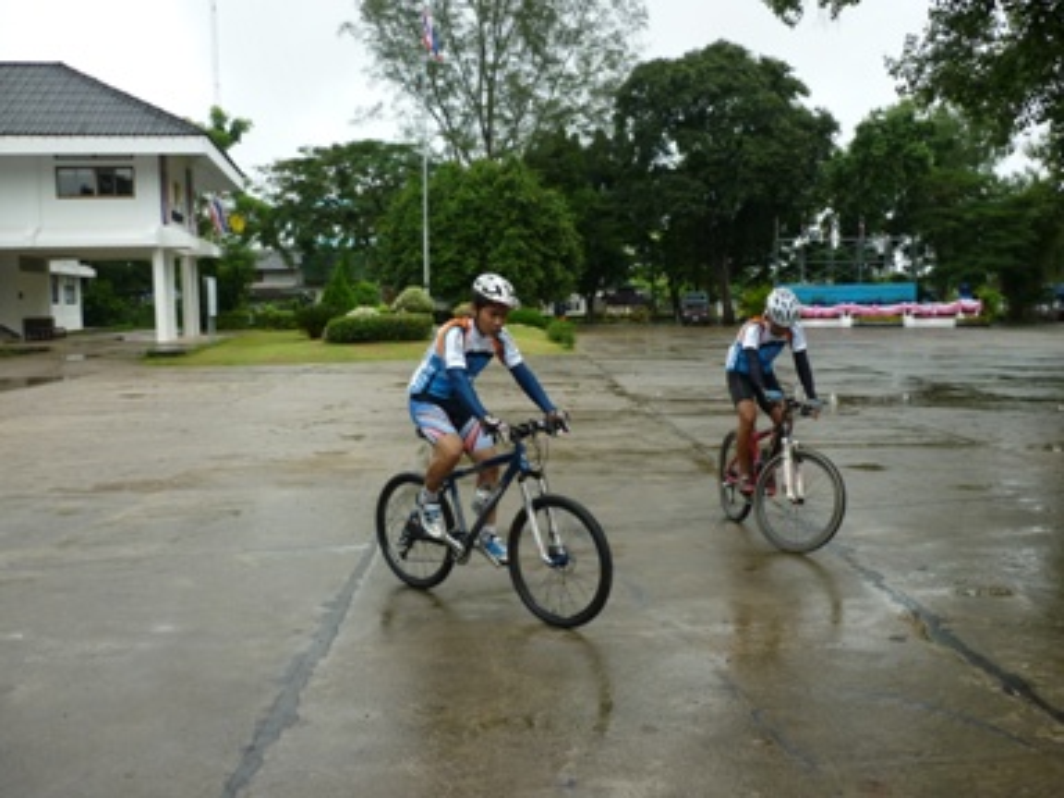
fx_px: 1014
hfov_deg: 55.4
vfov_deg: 42.9
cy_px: 399
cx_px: 532
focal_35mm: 33
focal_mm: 5.5
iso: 80
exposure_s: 1/250
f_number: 2.8
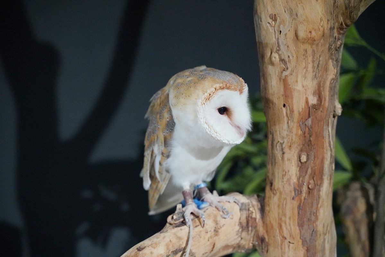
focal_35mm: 75
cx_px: 192
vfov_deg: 18.2
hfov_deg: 27.0
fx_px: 802
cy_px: 128
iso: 10000
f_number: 4
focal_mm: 75
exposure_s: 1/80
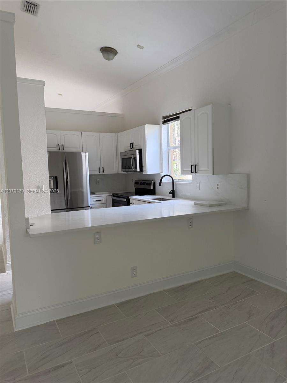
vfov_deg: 71.6
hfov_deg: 56.8
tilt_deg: -2.9
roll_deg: +1.6
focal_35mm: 24
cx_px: 144
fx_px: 265
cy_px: 192
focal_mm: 6.76
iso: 200
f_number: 1.78
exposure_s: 1/100
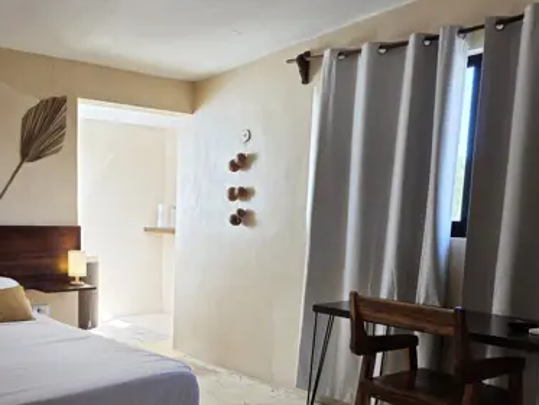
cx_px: 160
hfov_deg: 48.9
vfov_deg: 38.0
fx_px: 576
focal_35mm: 37
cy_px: 285
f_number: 1.7
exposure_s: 1/180
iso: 80
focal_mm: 6.3
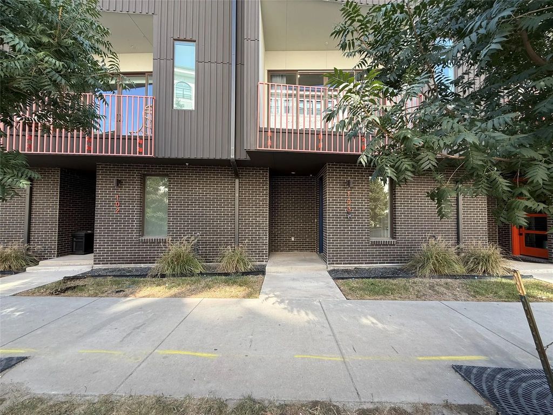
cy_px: 208
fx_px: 224
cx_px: 276
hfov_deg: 102.1
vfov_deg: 85.7
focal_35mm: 14
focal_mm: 2.22
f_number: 2.2
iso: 50
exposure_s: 1/137
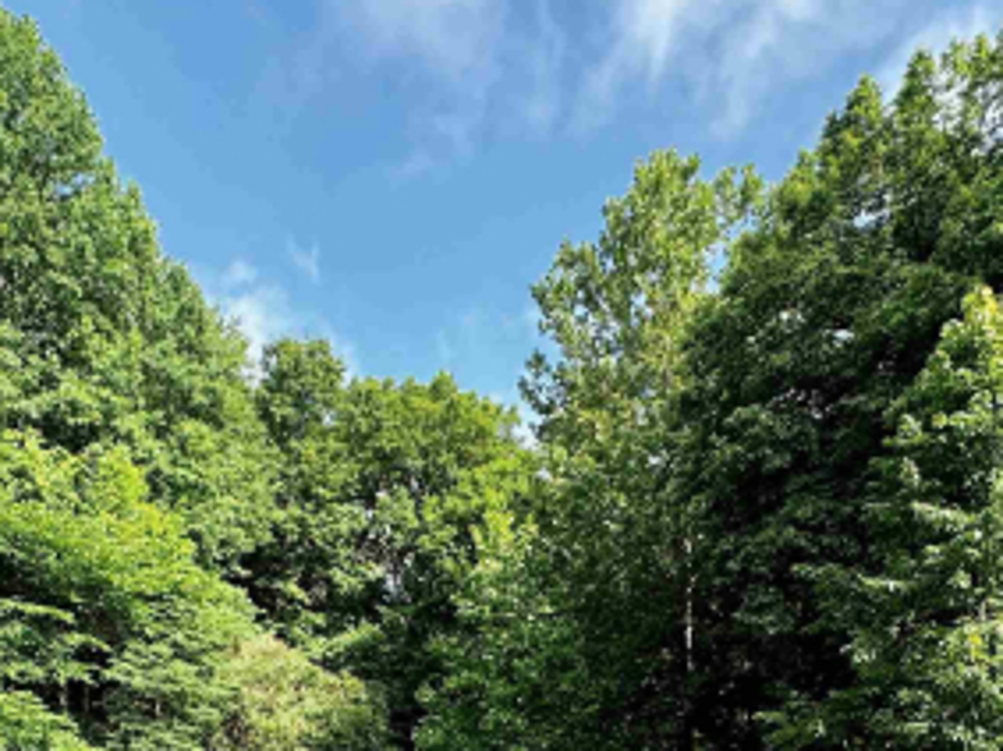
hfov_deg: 55.0
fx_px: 956
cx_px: 402
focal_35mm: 33
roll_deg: +0.5
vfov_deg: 35.9
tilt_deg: -4.3
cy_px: 843
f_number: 2.2
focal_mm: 2.22
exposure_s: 1/569
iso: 40
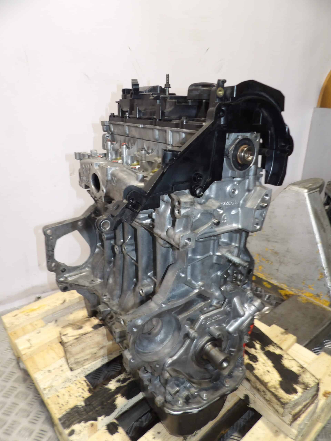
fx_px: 306
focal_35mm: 24
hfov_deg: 56.8
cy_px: 220
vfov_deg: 71.6
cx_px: 166
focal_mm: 4.3
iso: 200
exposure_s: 1/33
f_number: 3.2
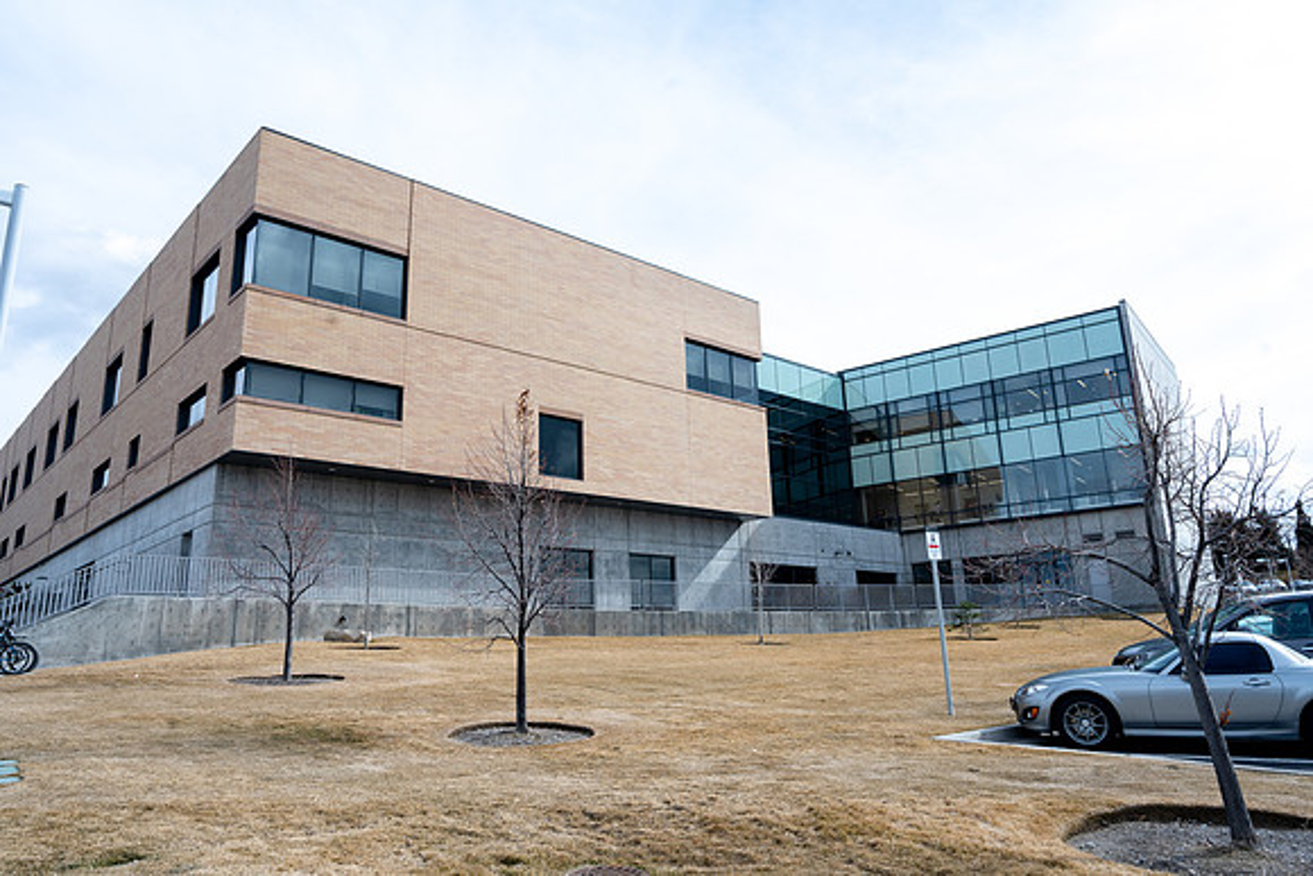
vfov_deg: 54.1
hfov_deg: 74.9
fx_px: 857
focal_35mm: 24
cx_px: 656
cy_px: 438
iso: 125
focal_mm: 23.5
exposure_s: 1/320
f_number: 9
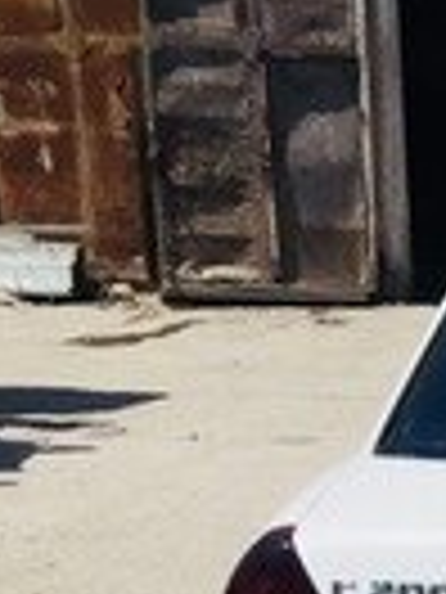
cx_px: 820
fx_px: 1873
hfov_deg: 12.4
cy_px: 1062
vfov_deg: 15.5
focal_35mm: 109
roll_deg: -3.7
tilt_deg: -24.7
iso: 32
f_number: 2.2
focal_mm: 4.15
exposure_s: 1/5650
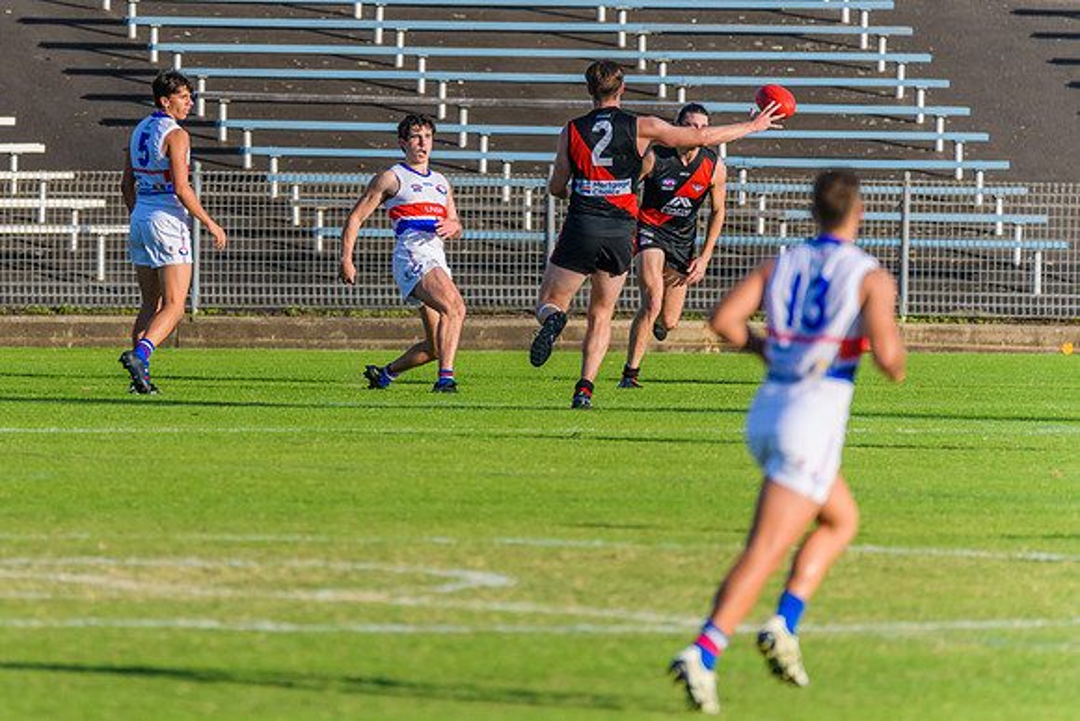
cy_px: 241
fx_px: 23981
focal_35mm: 799
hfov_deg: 2.6
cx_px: 361
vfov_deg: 1.7
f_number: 6.3
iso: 1000
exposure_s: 1/2500
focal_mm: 600
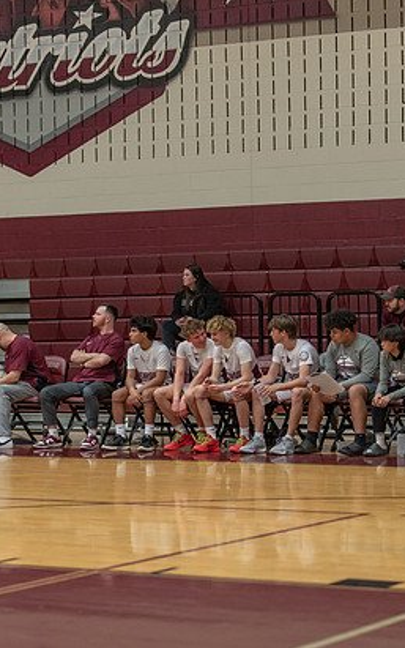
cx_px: 271
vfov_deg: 18.4
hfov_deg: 11.6
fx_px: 1995
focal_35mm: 113
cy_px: 389
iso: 640
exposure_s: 1/1000
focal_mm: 50
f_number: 1.2
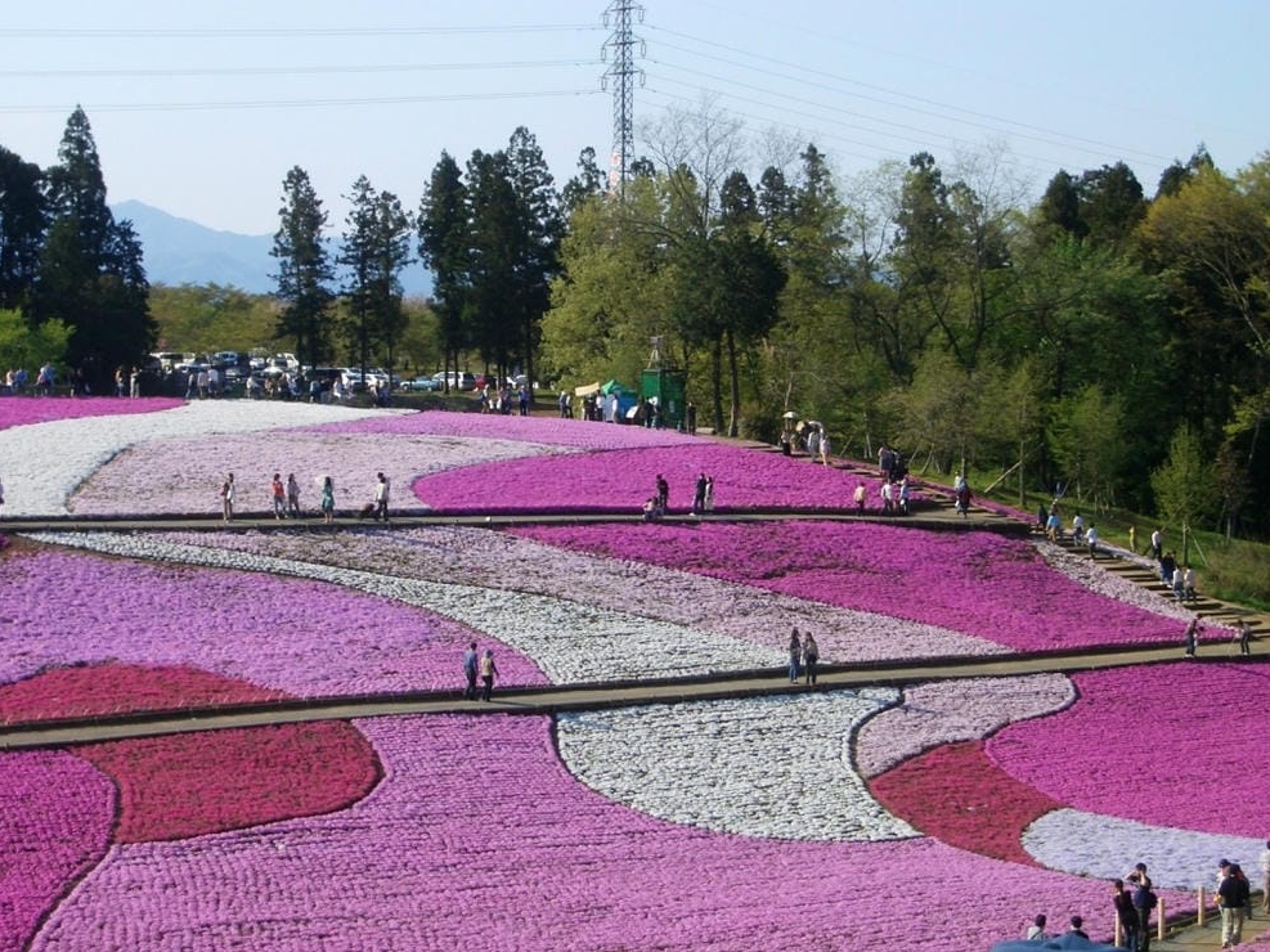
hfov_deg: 26.0
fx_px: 2751
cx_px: 630
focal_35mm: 75
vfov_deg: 19.6
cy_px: 472
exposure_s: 1/250
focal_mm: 12.2
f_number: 6.2
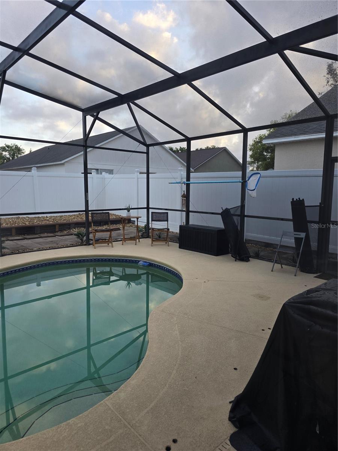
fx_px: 299
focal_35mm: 23
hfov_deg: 58.9
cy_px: 226
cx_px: 169
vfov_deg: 73.9
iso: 80
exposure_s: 1/180
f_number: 1.7
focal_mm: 6.3
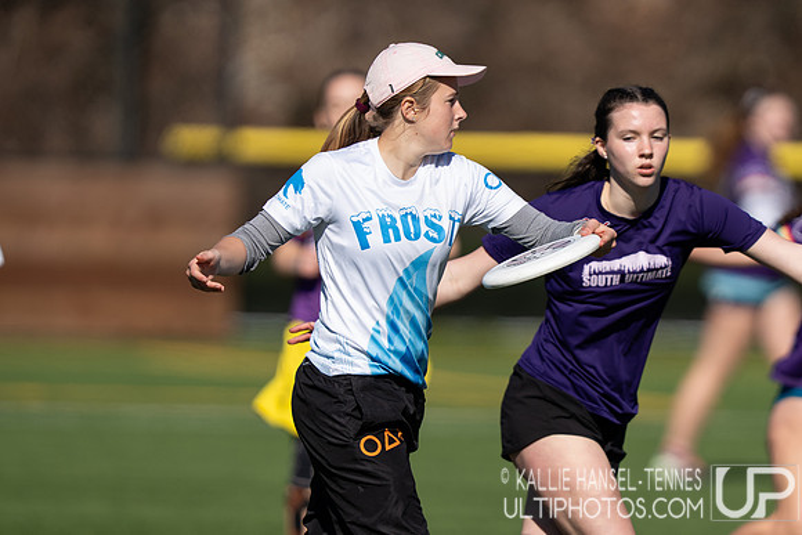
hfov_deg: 3.2
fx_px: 14483
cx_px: 503
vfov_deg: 2.1
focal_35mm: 650
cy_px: 330
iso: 125
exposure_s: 1/2500
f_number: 3.2
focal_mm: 400
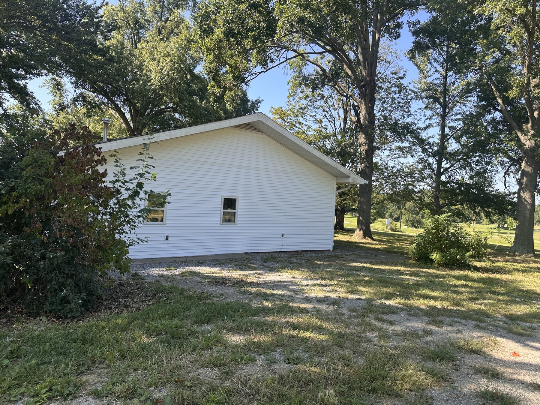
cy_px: 202
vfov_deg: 56.8
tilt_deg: +8.7
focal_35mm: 24
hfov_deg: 71.6
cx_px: 270
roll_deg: -1.8
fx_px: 374
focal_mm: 6.86
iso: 80
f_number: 1.78
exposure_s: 1/1212
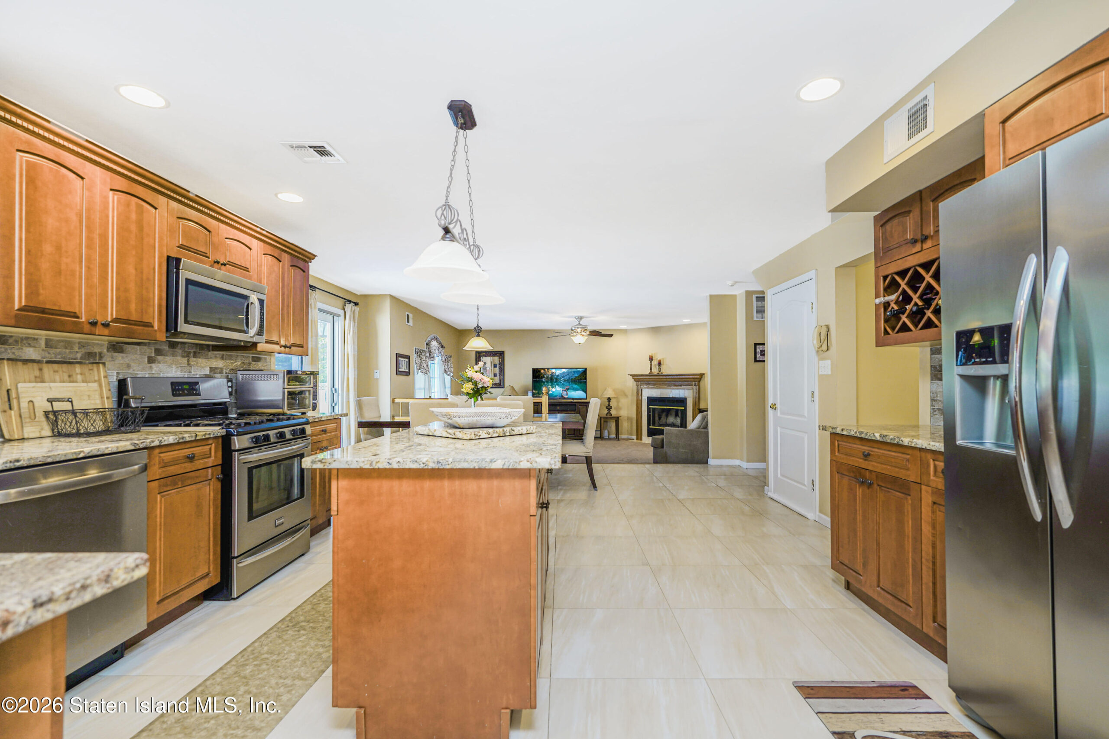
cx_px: 554
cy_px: 370
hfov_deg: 96.7
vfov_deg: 73.8
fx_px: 493
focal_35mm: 16
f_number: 4
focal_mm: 16
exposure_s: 1/20
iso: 64
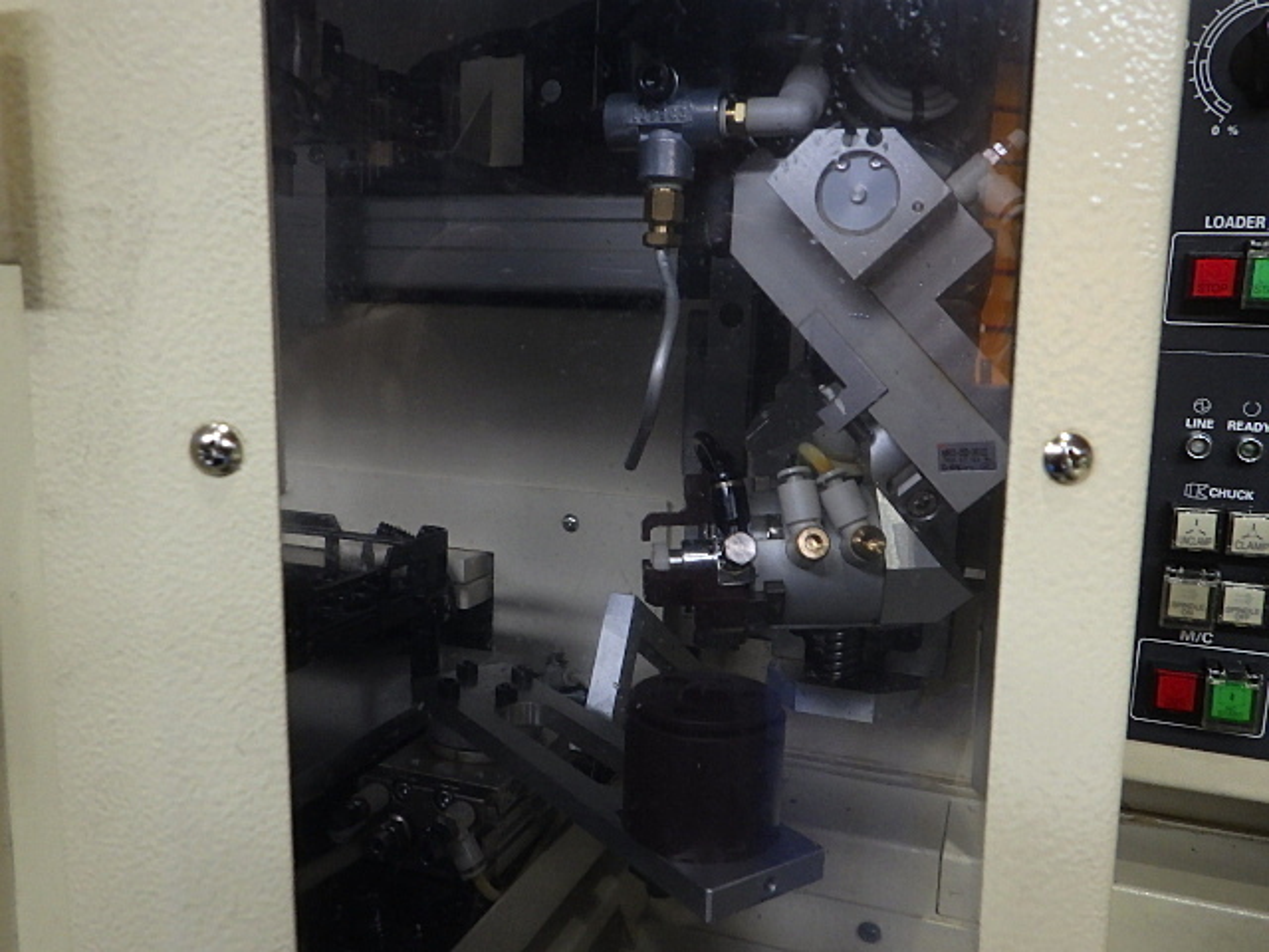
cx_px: 634
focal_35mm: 28
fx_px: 1026
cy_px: 476
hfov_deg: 63.4
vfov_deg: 49.7
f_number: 3.5
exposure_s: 1/45
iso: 400
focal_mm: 5
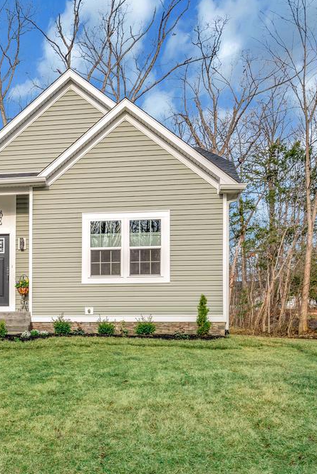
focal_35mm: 46
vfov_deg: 42.7
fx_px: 607
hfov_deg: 27.3
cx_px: -15
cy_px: 239
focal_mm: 30
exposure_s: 1/320
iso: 100
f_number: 6.3
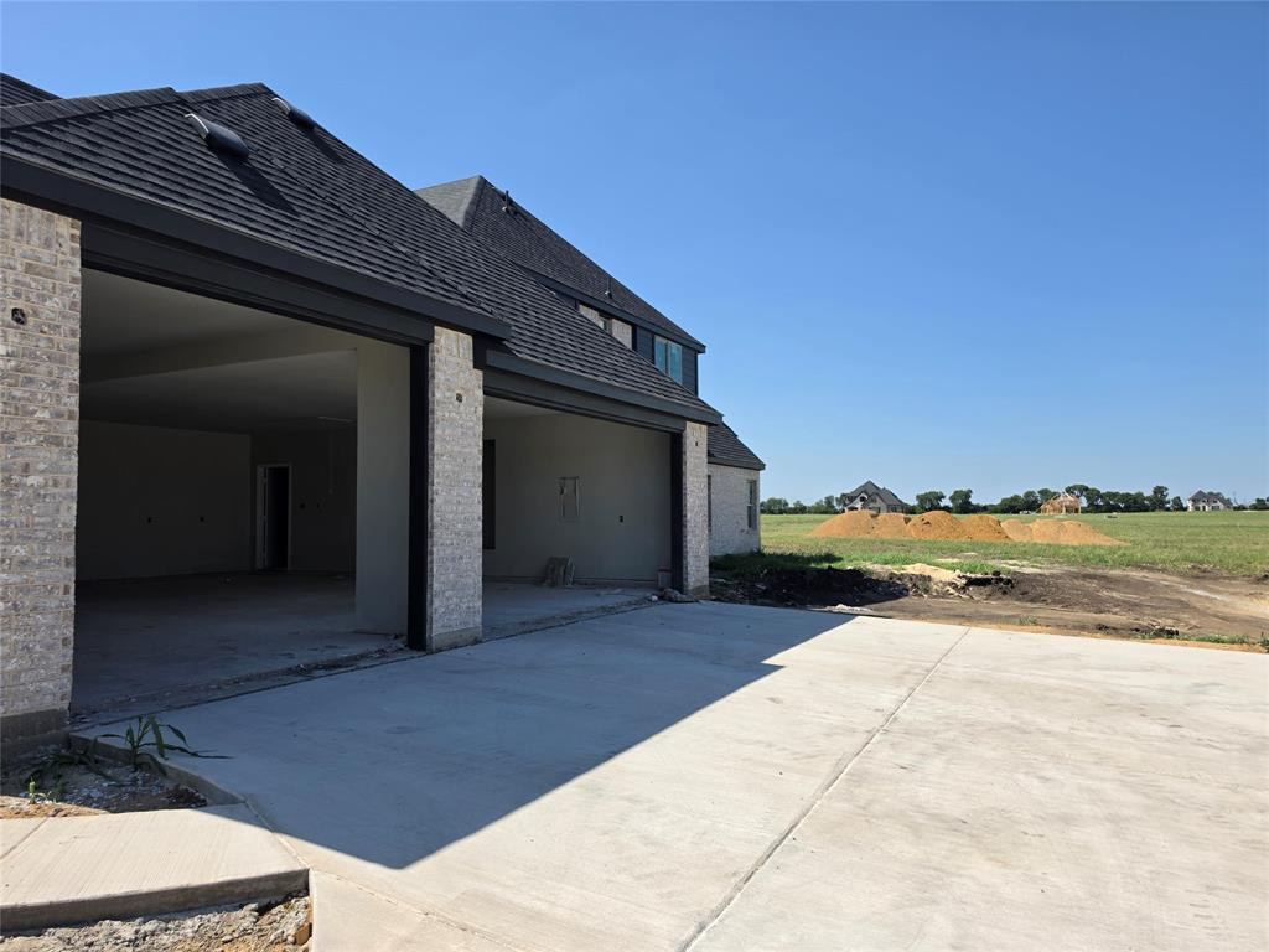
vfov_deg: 58.9
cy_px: 476
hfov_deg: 73.9
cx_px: 634
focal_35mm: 23
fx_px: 843
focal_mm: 6.5
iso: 64
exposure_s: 1/7329
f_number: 1.4
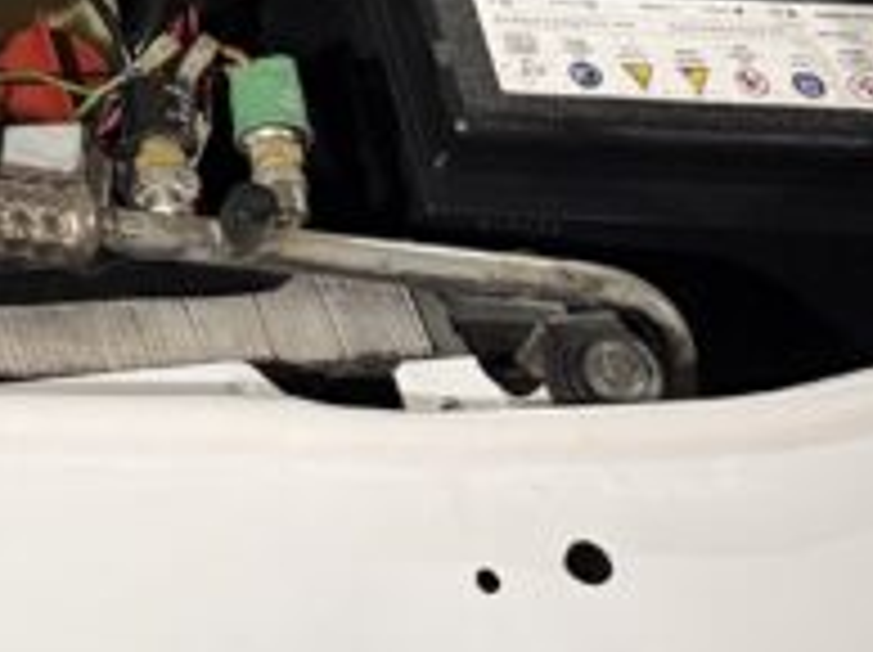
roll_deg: -1.2
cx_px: -873
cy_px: -553
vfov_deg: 10.8
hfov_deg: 13.4
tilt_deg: -42.5
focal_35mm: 127
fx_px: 3199
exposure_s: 1/50
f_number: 1.78
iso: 500
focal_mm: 6.76
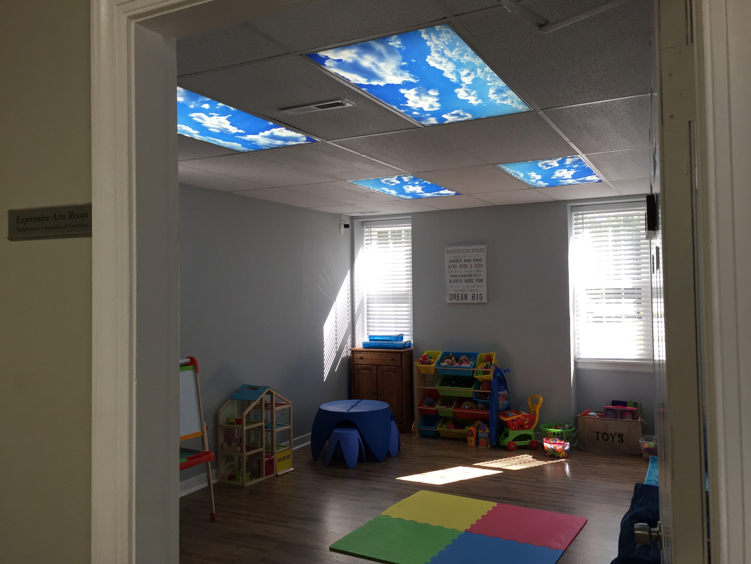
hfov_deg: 61.7
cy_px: 282
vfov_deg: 48.2
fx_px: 629
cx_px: 376
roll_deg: +0.8
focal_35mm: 29
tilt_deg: +2.3
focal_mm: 4.15
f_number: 2.2
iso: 50
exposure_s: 1/120
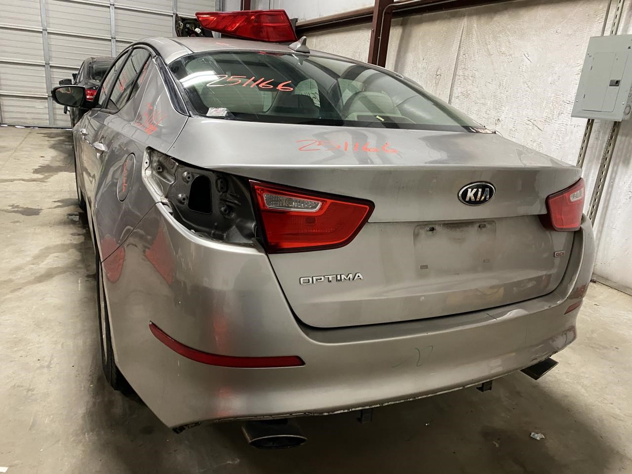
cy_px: 237
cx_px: 316
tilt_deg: -15.8
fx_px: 475
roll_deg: -4.0
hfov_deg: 67.3
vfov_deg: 53.1
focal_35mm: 26
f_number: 1.8
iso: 320
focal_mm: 4.25
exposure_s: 1/60
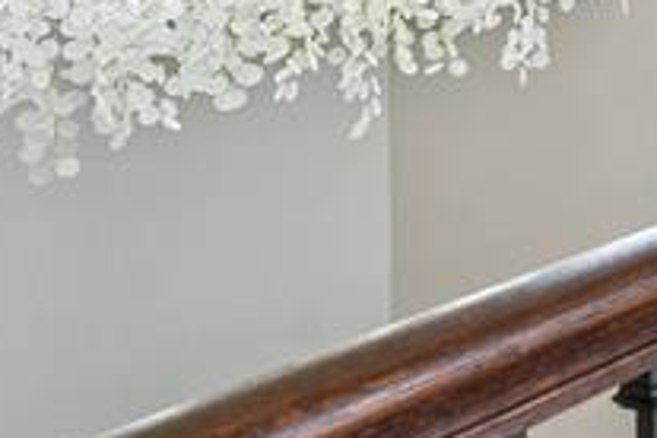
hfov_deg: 17.5
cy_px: -270
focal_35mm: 89
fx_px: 1624
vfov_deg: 14.1
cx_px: 1247
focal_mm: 18
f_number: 9
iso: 200
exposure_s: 1/5
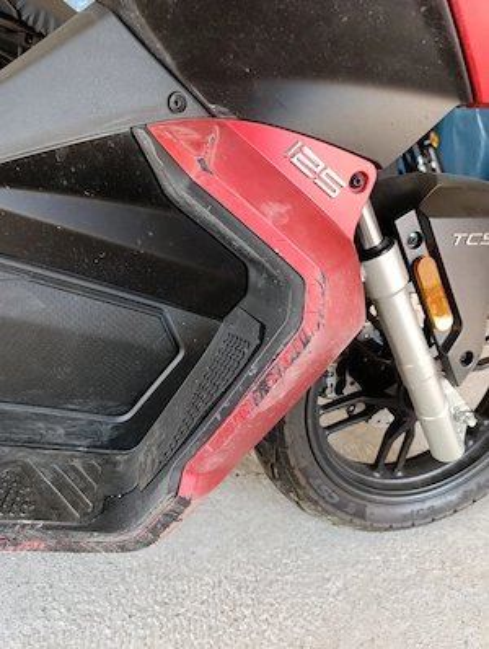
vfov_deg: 73.8
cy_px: 324
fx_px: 432
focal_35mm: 23
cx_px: 244
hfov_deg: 59.0
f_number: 1.65
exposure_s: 1/100
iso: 640
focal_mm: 6.14
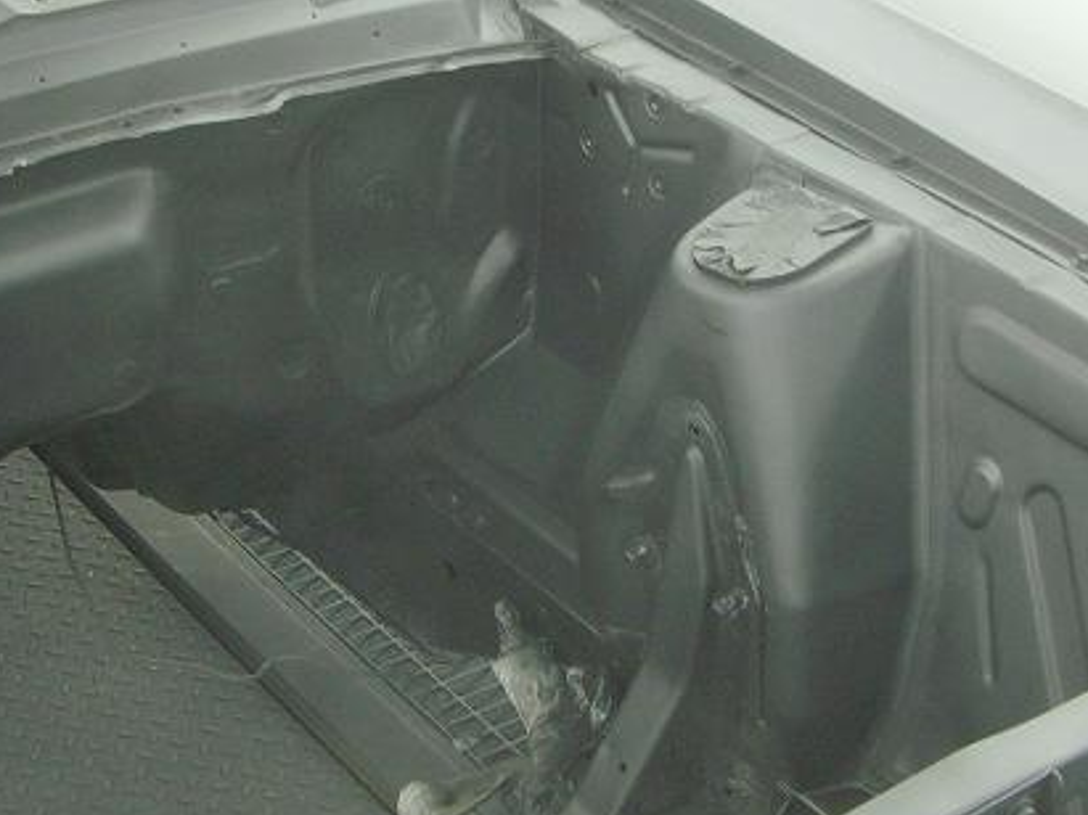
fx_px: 2388
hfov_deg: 25.7
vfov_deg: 19.4
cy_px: 410
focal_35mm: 76
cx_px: 495
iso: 200
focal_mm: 6.6
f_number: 3.5
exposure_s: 1/20
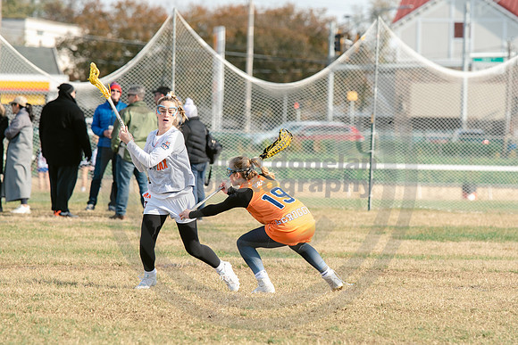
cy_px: 193
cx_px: 290
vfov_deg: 4.4
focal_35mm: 311
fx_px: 4470
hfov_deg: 6.6
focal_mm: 200
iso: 250
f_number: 4.5
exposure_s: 1/1250
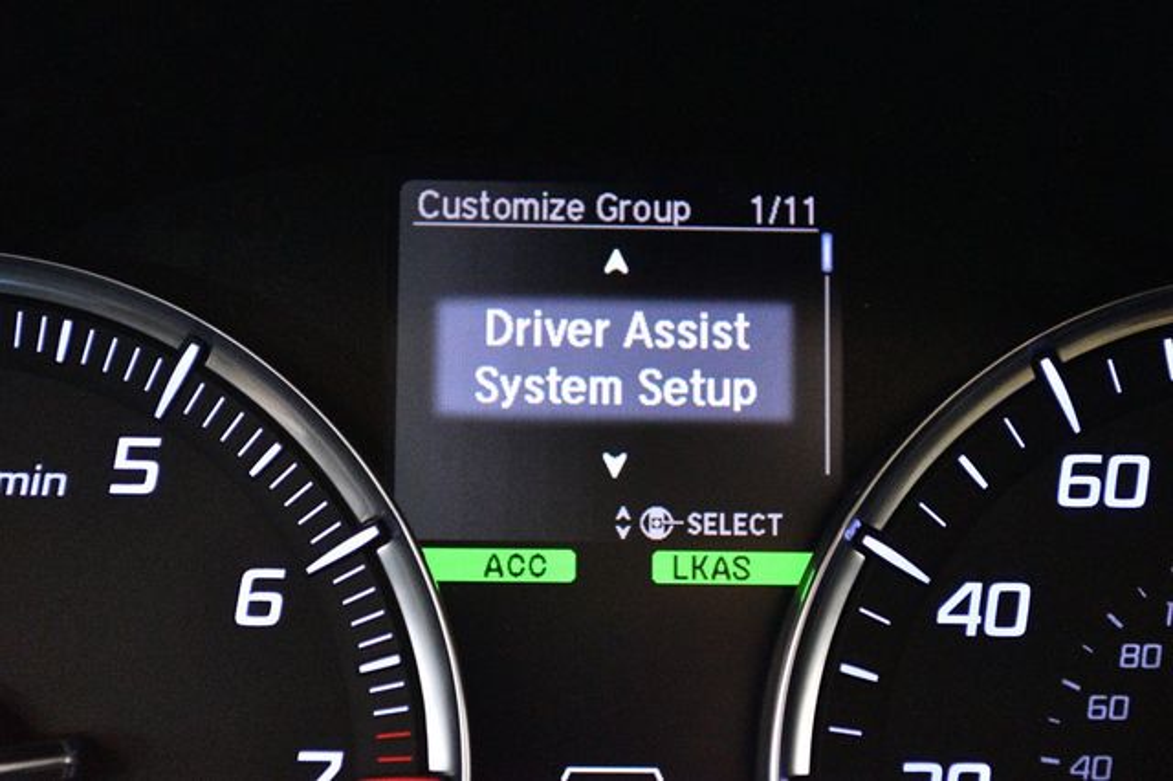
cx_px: 586
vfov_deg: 16.6
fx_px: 2670
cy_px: 390
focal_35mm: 82
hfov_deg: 24.8
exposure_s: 1/60
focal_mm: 55
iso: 10000
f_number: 5.6
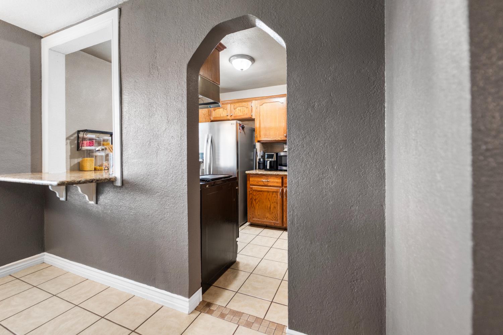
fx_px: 196
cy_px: 168
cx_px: 252
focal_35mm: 14
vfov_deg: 81.2
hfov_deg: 104.3
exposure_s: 1/400
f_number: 2.8
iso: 2000
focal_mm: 14
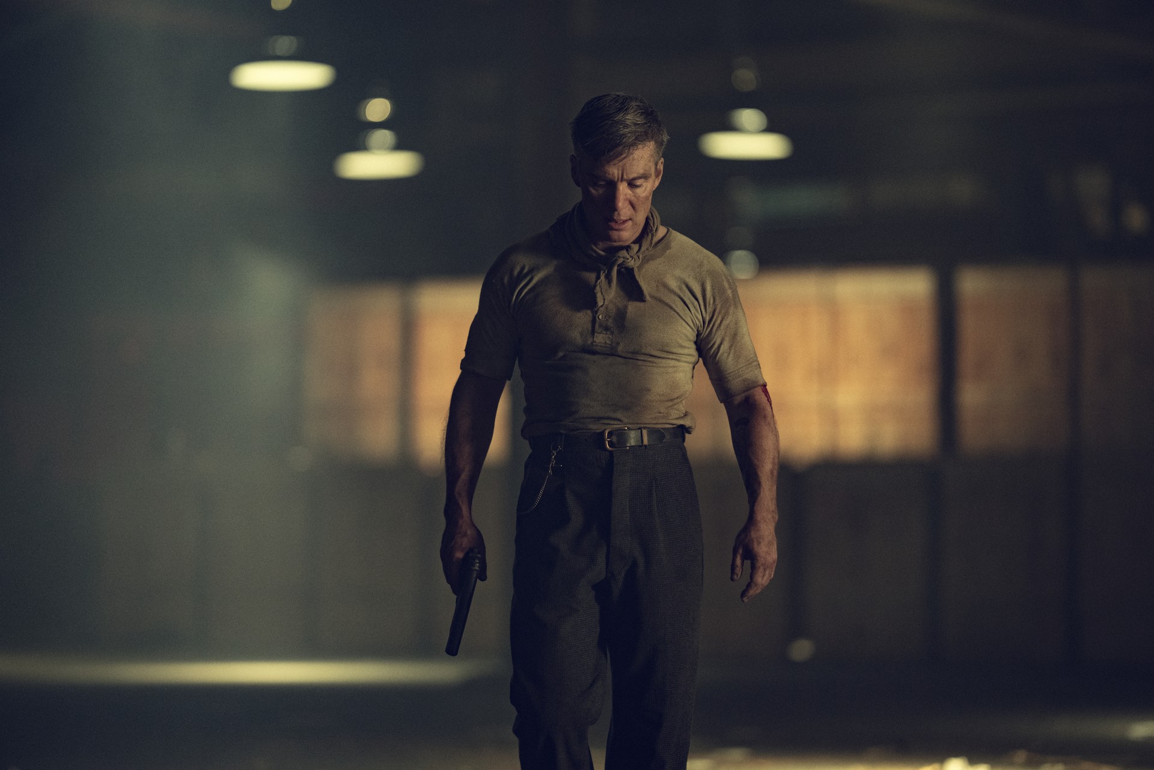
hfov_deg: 15.2
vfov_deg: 10.2
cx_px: 577
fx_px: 4327
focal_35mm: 135
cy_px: 385
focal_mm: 135
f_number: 1.8
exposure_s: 1/320
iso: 2500
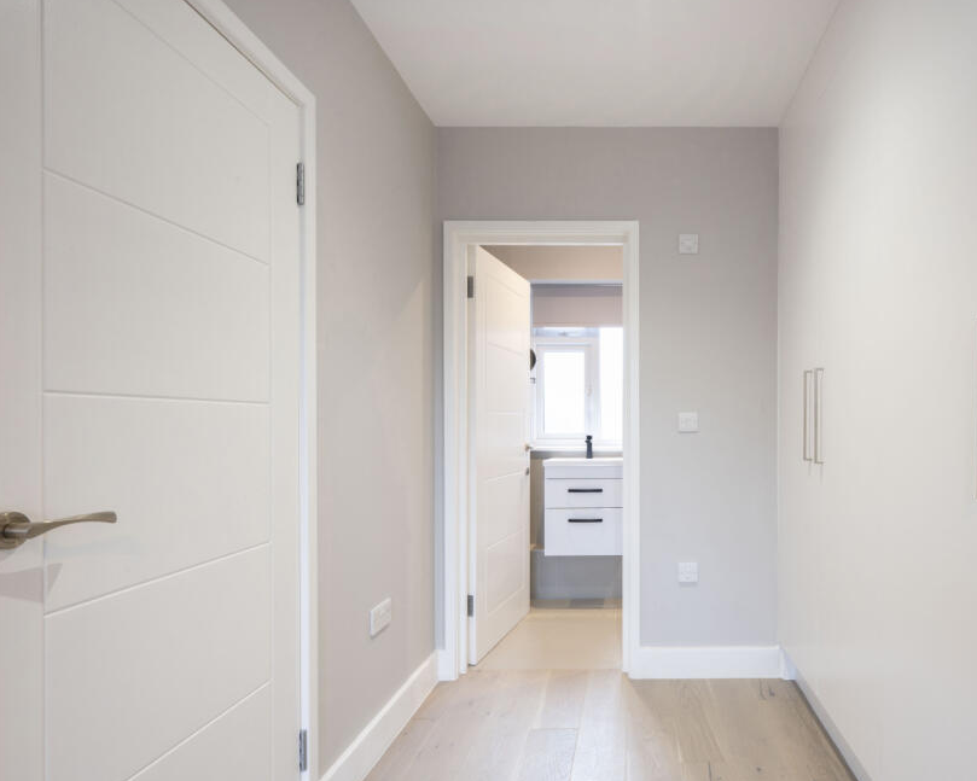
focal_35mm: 19
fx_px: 549
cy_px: 404
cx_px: 604
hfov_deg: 81.9
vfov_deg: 70.8
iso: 250
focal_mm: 16
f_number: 16
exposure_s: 1.3
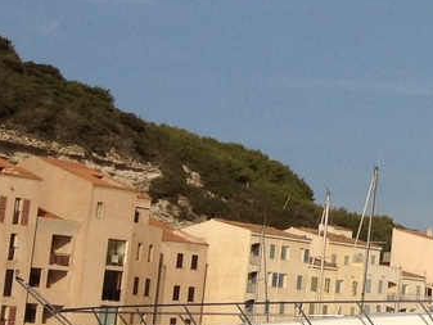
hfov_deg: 10.8
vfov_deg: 8.8
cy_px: -98
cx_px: 899
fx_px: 2077
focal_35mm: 166
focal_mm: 4.28
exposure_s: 1/3247
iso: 64
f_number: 2.4
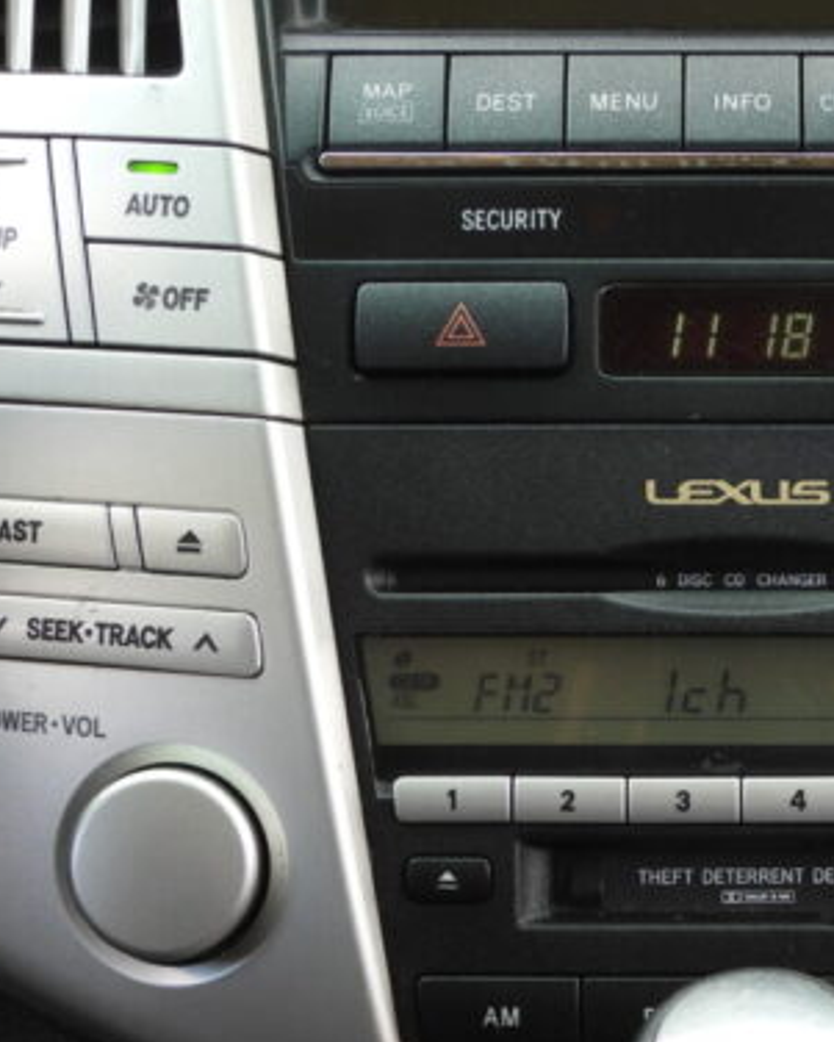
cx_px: 765
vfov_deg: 16.0
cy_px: 687
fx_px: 3701
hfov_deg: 12.7
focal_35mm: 120
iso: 100
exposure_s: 1/80
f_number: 3.5
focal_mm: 11.7
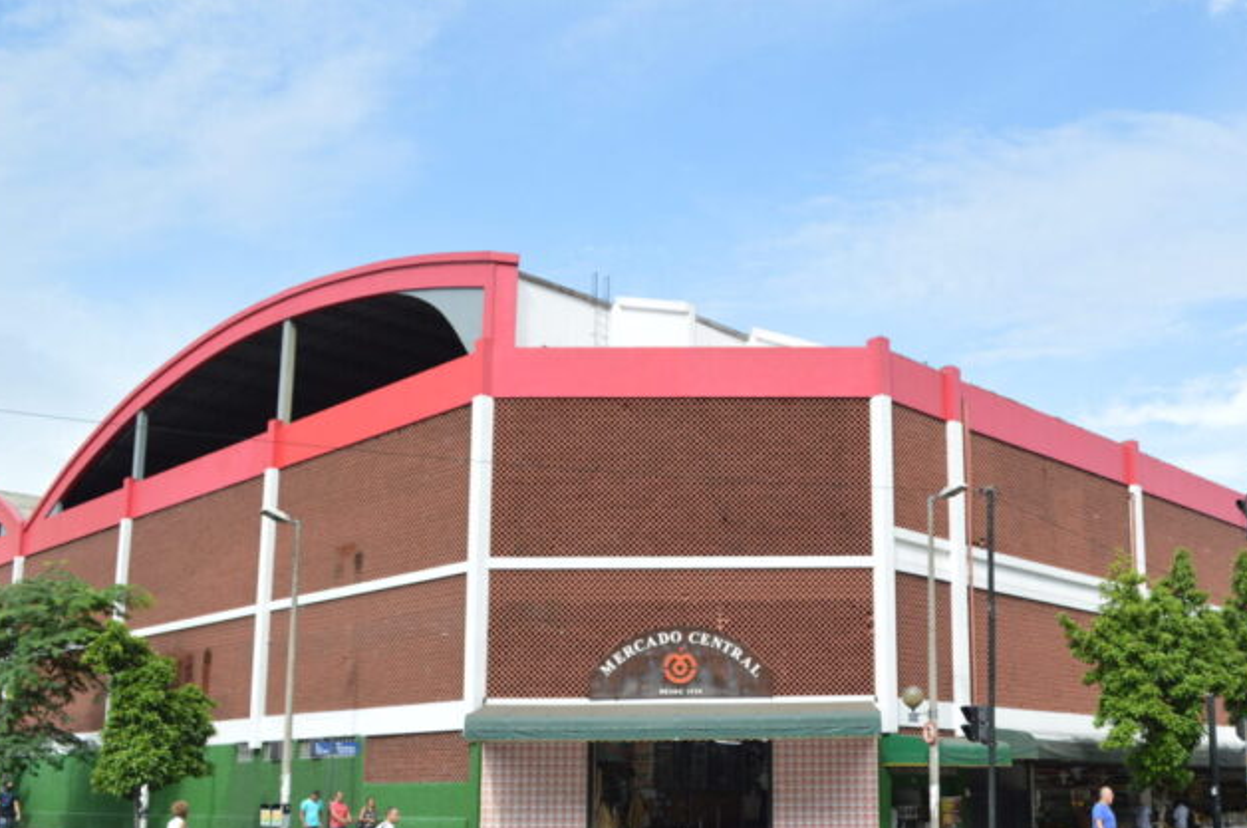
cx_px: 796
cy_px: 564
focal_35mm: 37
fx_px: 1280
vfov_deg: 35.4
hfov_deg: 51.3
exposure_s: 1/200
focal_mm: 18
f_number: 7.1
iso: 100
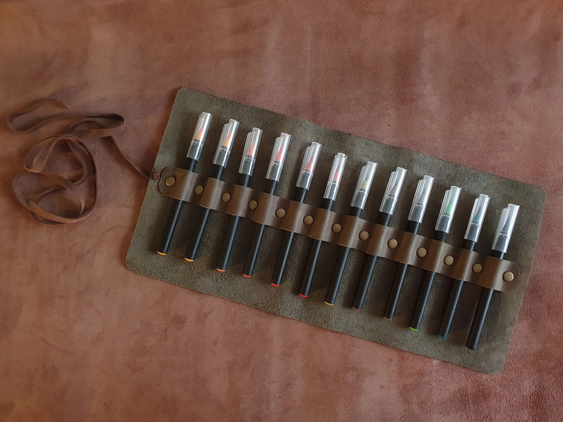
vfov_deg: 53.1
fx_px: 423
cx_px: 282
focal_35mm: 26
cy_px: 211
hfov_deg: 67.3
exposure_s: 1/50
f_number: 2.4
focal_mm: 4.32
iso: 320
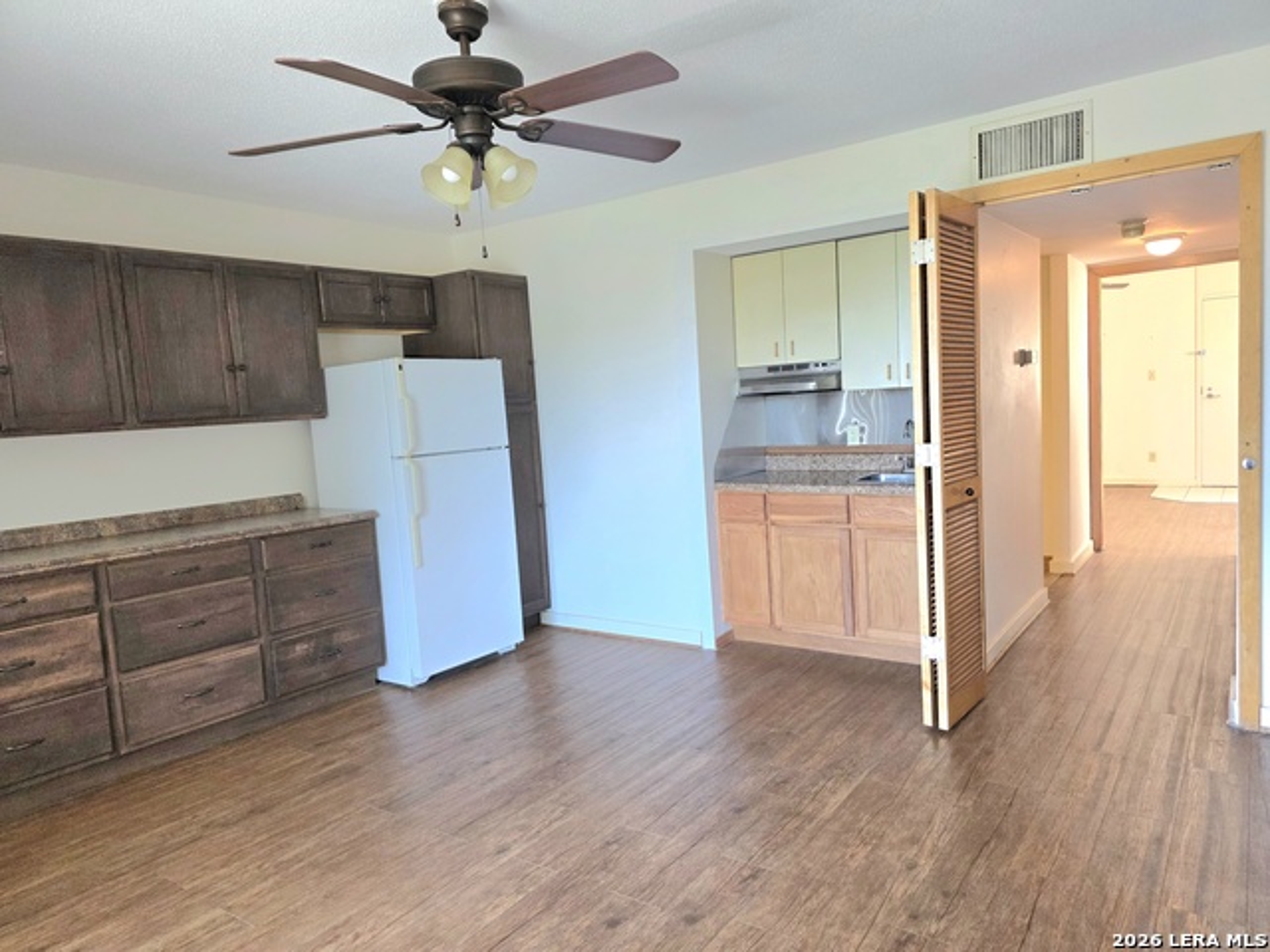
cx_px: 635
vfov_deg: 58.9
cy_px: 476
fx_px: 844
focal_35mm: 23
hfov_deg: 73.9
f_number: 1.7
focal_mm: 6.3
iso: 320
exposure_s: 1/120
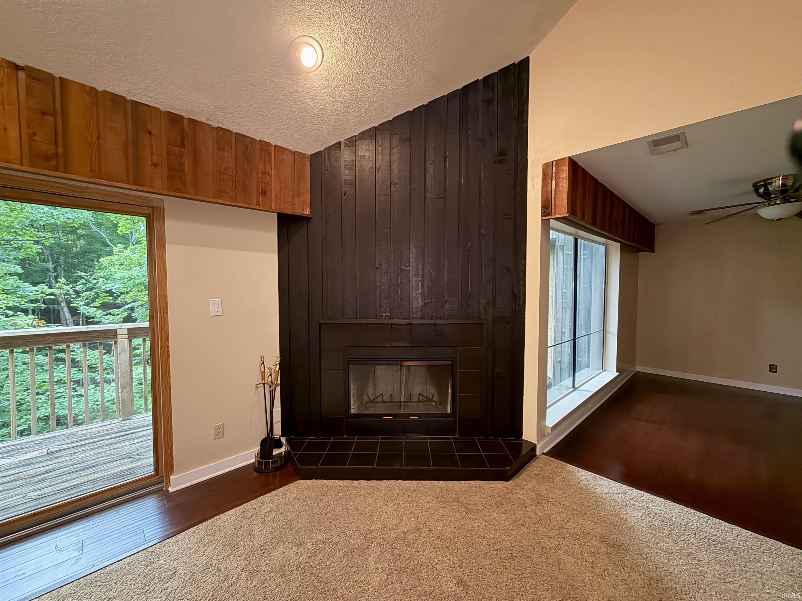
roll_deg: -0.1
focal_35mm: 14
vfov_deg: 85.7
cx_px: 401
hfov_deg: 102.1
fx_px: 324
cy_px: 300
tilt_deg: -2.4
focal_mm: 2.22
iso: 500
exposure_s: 1/40
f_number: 2.2
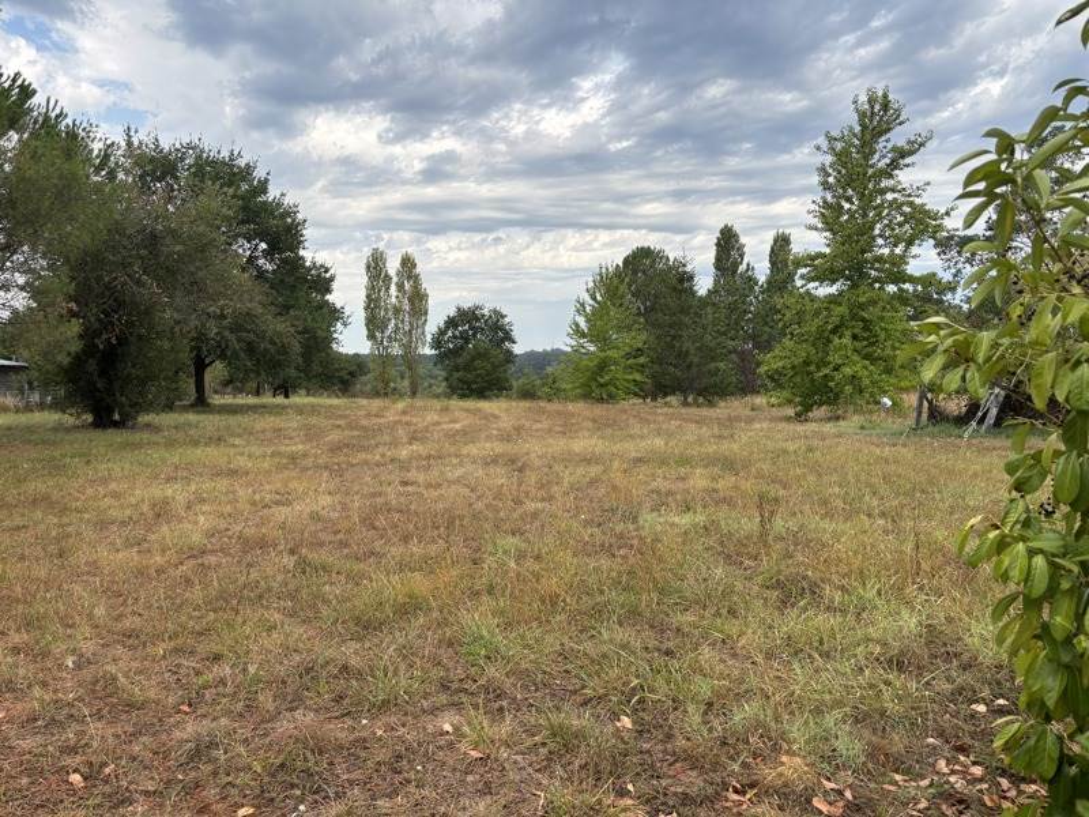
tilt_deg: -3.5
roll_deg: -0.3
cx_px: 544
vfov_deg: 53.1
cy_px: 408
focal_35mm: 26
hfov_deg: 67.3
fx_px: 818
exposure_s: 1/1311
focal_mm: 5.96
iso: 50
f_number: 1.6
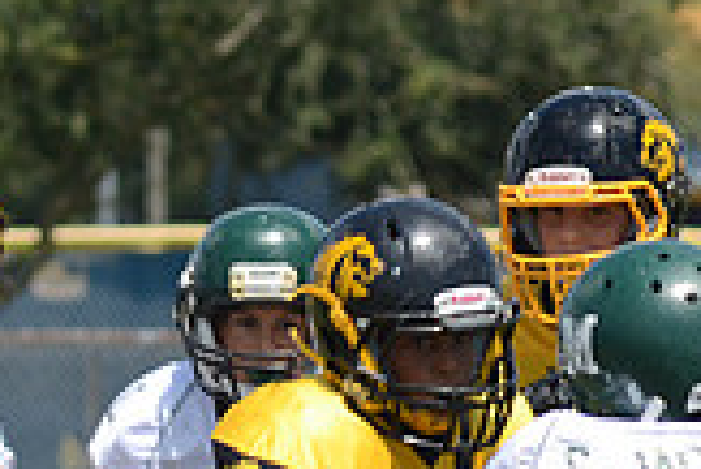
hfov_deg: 1.9
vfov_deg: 1.3
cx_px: 443
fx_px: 20717
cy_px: 598
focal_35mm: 1063
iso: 200
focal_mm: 200
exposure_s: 1/500
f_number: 8
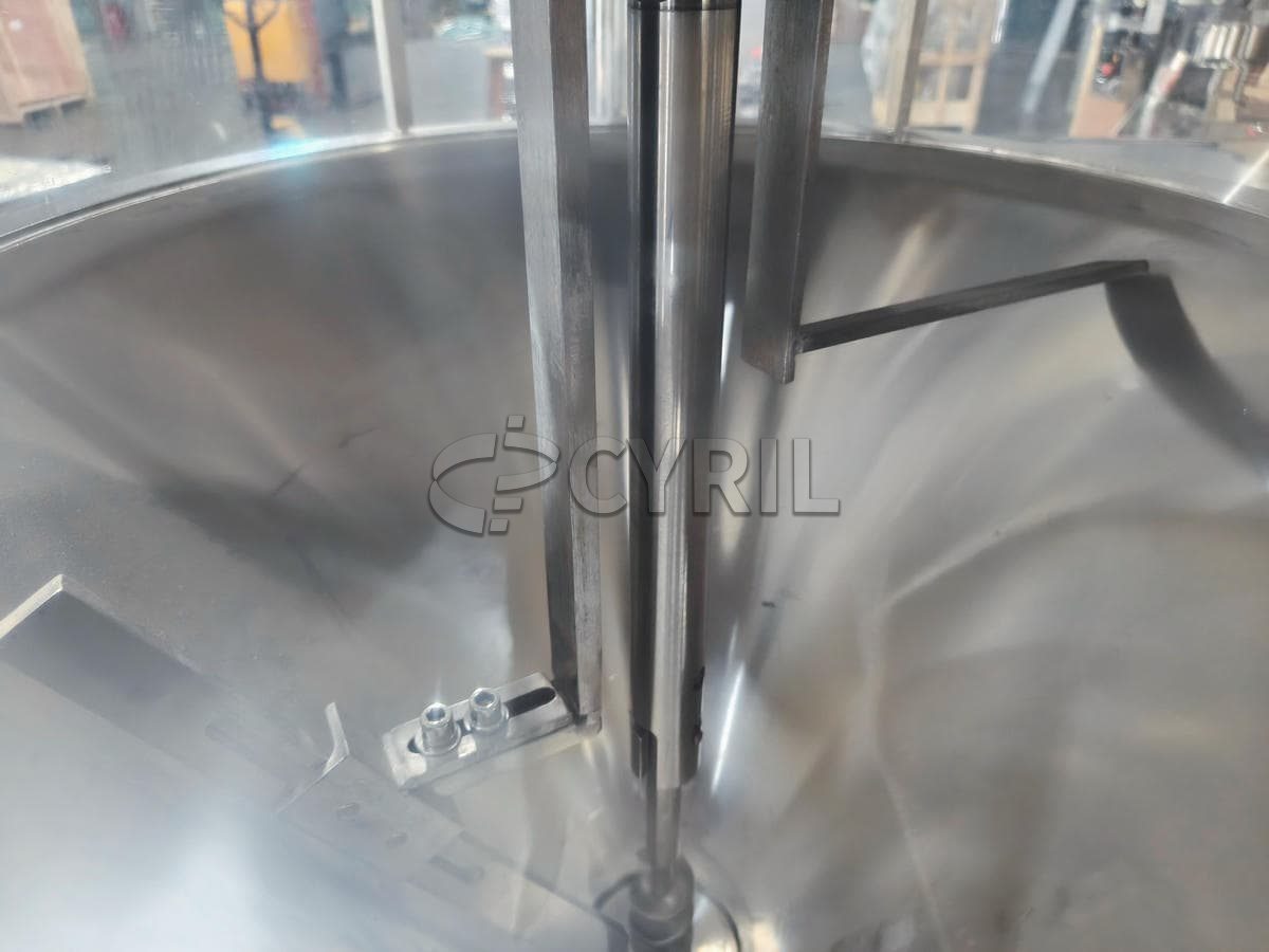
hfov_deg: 73.9
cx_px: 634
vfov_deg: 58.9
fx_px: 843
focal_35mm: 23
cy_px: 476
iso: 1250
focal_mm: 5.56
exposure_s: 1/20
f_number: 1.88
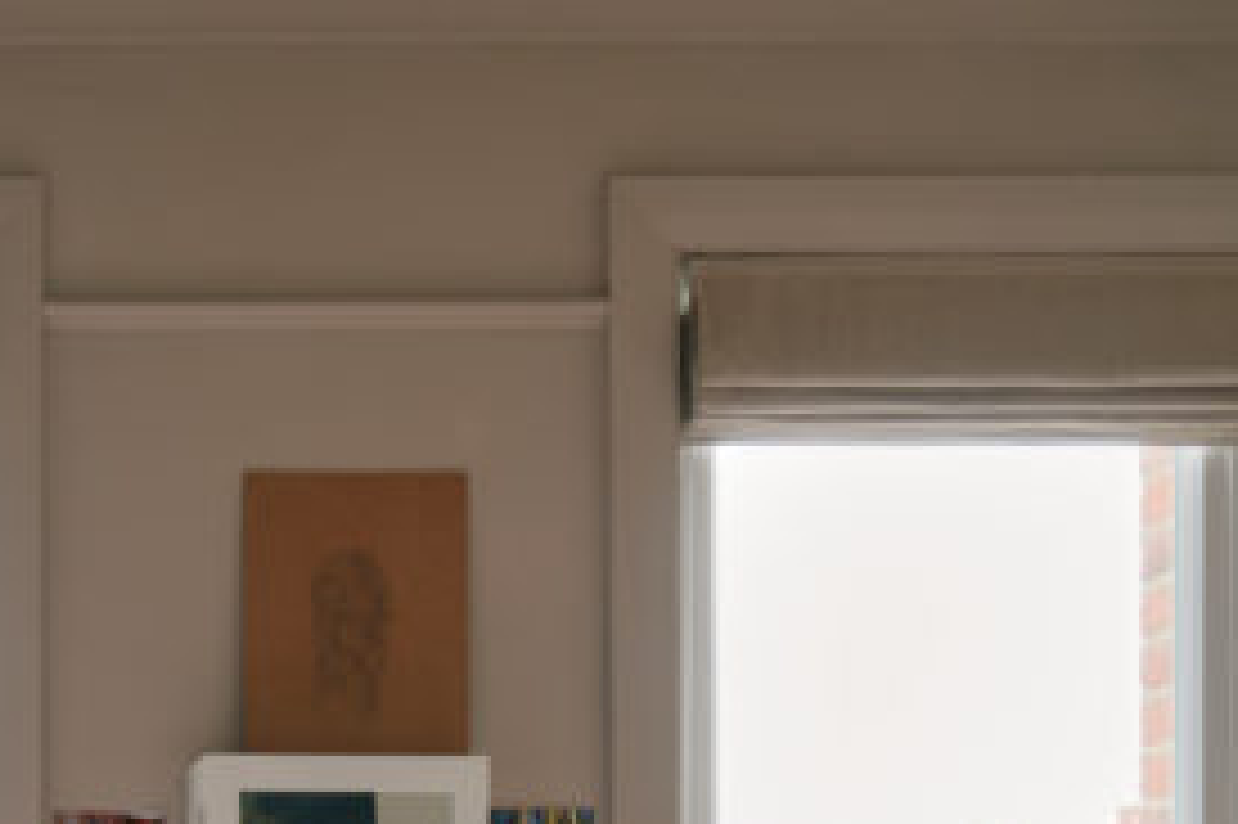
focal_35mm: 67
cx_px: -266
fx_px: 2303
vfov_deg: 18.5
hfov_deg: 26.6
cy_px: 1144
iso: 160
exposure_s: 1/3
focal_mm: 16
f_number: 11
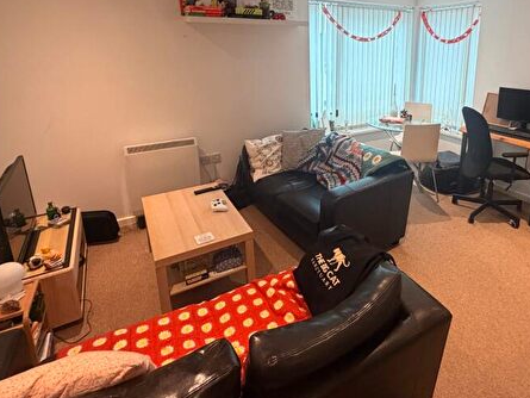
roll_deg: +1.1
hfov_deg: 74.5
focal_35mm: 22
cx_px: 343
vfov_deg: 59.4
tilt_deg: -14.0
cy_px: 127
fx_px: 337
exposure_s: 1/50
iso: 320
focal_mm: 2.22
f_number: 2.2
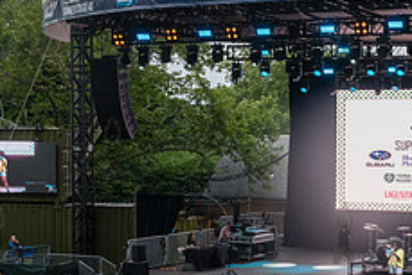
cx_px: 342
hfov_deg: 22.2
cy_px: 232
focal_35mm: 90
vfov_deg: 15.1
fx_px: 1031
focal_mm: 35
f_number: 4.5
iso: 1250
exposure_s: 1/800
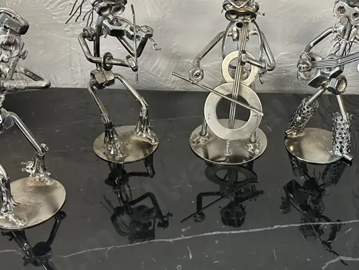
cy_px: 137
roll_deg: -2.9
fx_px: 436
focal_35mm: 42
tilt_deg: -33.9
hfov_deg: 44.1
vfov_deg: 34.4
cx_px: 242
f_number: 1.78
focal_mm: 6.86
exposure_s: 1/33
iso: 640
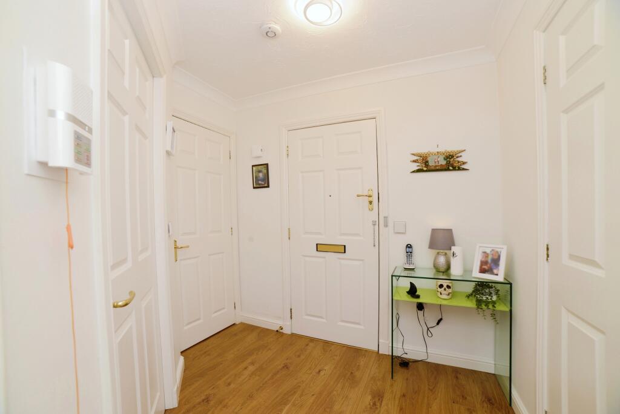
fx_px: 241
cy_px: 207
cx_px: 310
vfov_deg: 81.3
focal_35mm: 14
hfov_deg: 104.2
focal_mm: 14
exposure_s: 1/60
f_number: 8
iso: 400
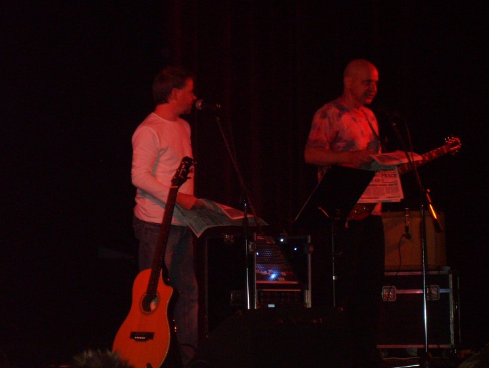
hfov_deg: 19.8
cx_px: 244
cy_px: 196
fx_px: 1399
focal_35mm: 99
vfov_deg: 15.0
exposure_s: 1/60
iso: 253
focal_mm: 15.5
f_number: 4.6
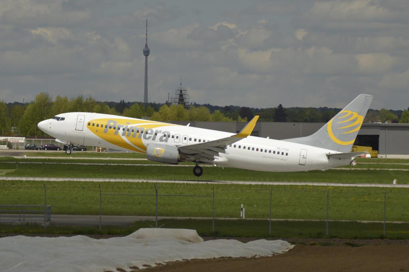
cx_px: 204
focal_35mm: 255
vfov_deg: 5.4
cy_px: 136
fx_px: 2895
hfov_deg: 8.1
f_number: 6.3
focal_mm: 170
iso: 400
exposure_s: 1/1600
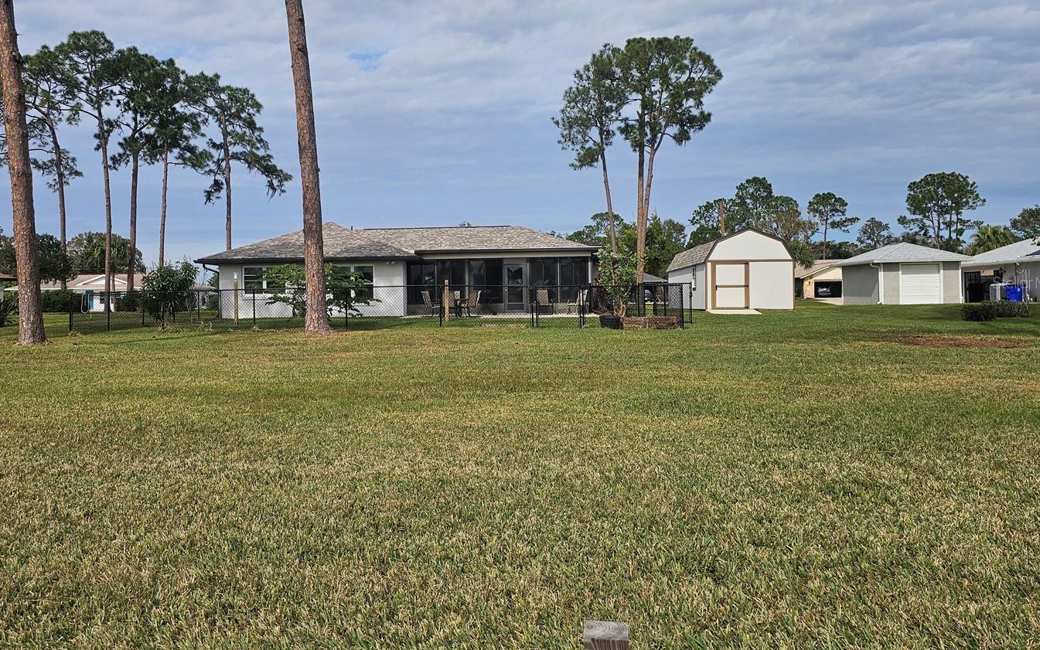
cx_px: 447
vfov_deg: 43.1
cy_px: 282
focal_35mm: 29
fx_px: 822
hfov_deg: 64.3
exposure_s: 1/1437
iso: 10
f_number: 1.7
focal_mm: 6.3
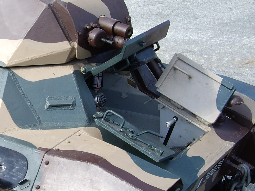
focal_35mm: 97
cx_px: 26
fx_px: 715
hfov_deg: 19.8
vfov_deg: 15.2
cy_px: 121
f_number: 2.8
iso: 64
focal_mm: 7.9
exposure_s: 1/200
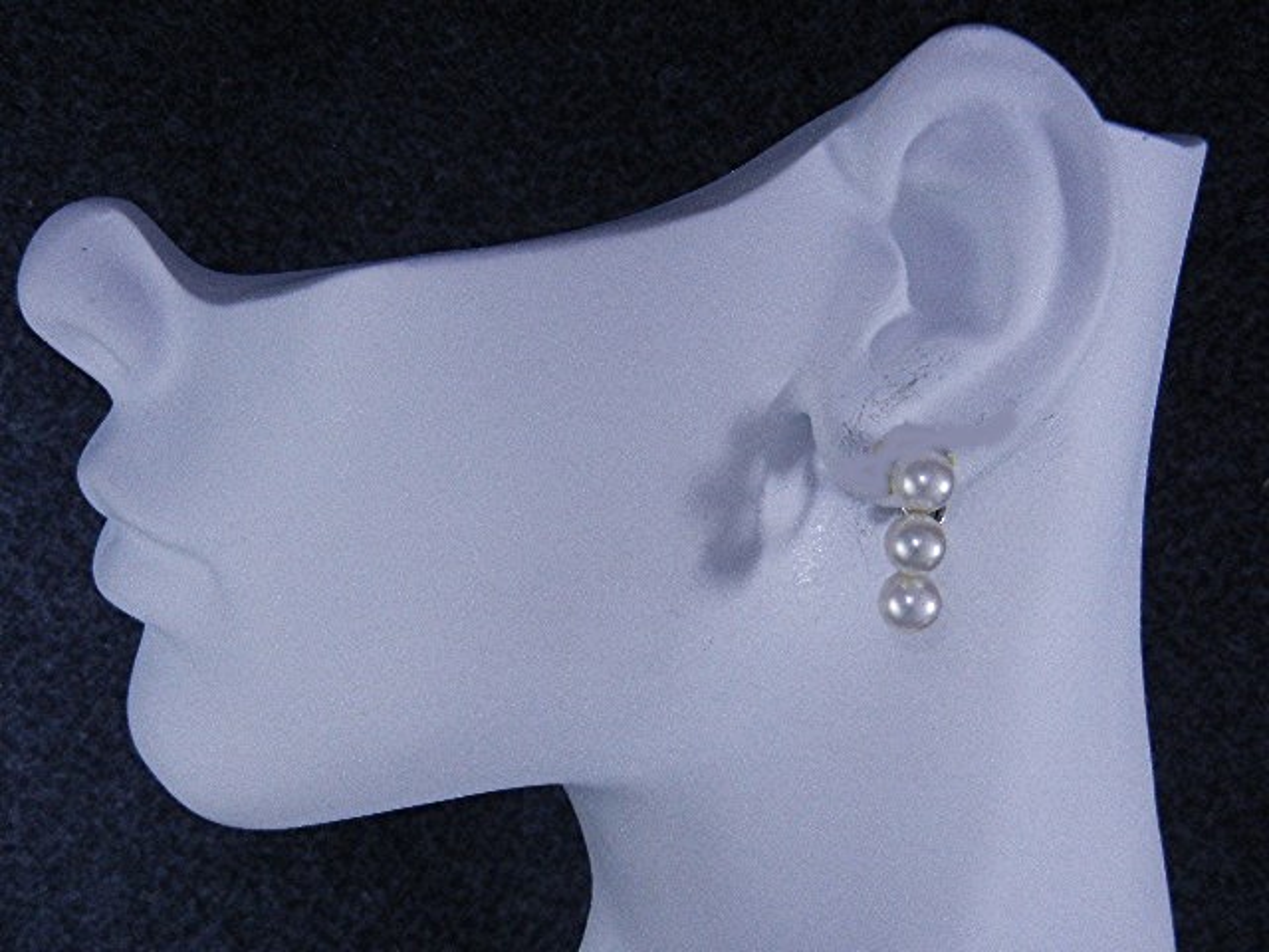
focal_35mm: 59
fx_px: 2163
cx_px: 634
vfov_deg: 24.8
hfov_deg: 32.7
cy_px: 476
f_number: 8
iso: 504
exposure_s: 1/30
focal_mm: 10.6
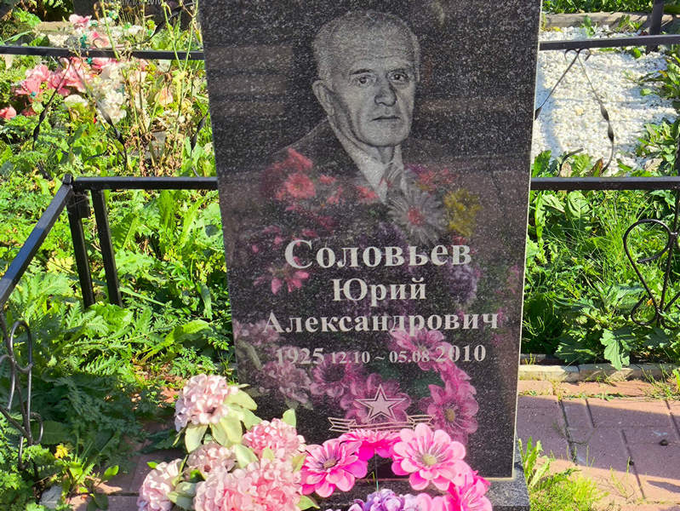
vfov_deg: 29.1
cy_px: 256
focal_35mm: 50
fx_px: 983
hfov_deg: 38.2
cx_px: 340
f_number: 1.7
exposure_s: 1/1081
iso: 50
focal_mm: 4.71
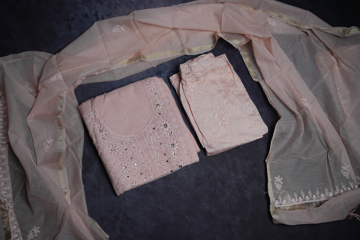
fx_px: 350
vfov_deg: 37.9
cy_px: 120
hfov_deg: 54.4
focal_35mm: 35
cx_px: 180
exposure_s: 1/100
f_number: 4.5
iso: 100
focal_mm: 35
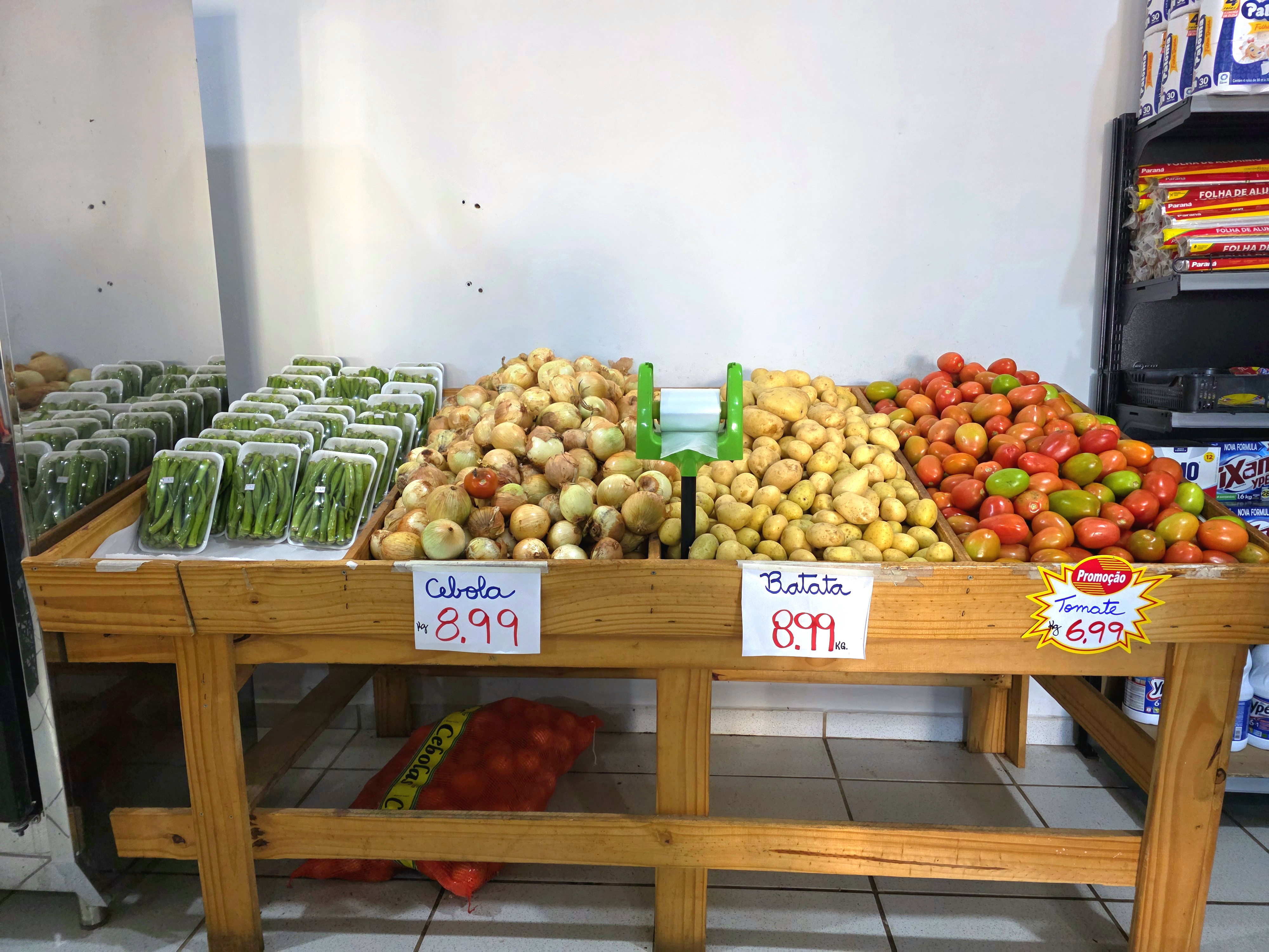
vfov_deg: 58.9
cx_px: 634
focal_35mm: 23
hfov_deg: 73.9
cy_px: 476
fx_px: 843
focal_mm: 6.3
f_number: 1.7
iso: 400
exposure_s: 1/120
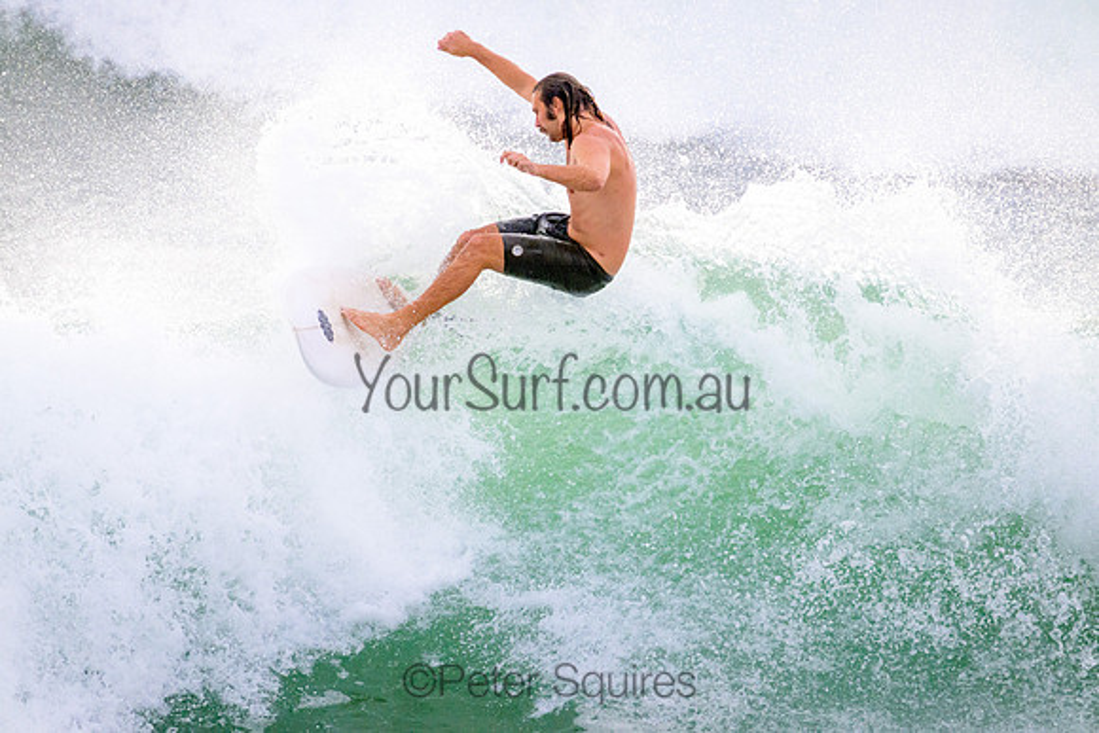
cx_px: 550
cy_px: 366
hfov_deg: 2.6
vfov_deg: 1.7
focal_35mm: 800
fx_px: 24427
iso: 2000
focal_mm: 800
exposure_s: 1/2000
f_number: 11
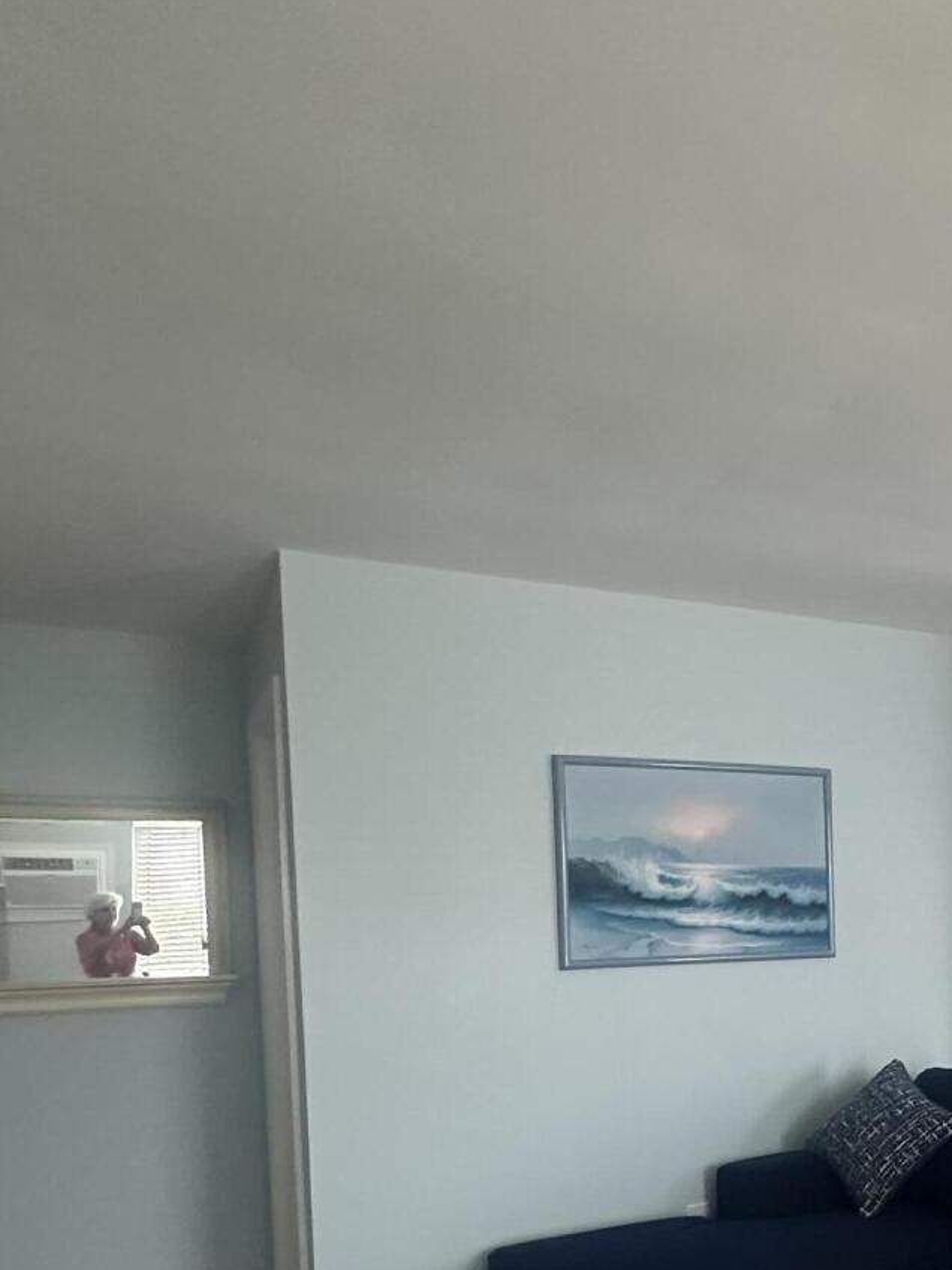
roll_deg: +0.5
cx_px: 931
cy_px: 952
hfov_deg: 38.6
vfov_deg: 52.9
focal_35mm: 33
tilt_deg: -2.3
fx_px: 1210
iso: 400
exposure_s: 1/60
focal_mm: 2.22
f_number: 2.2
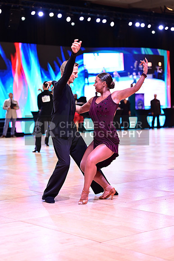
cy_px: 130
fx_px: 537
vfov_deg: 27.4
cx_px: 87
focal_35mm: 74
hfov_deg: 18.4
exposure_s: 1/320
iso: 1600
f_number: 2.8
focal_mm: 74
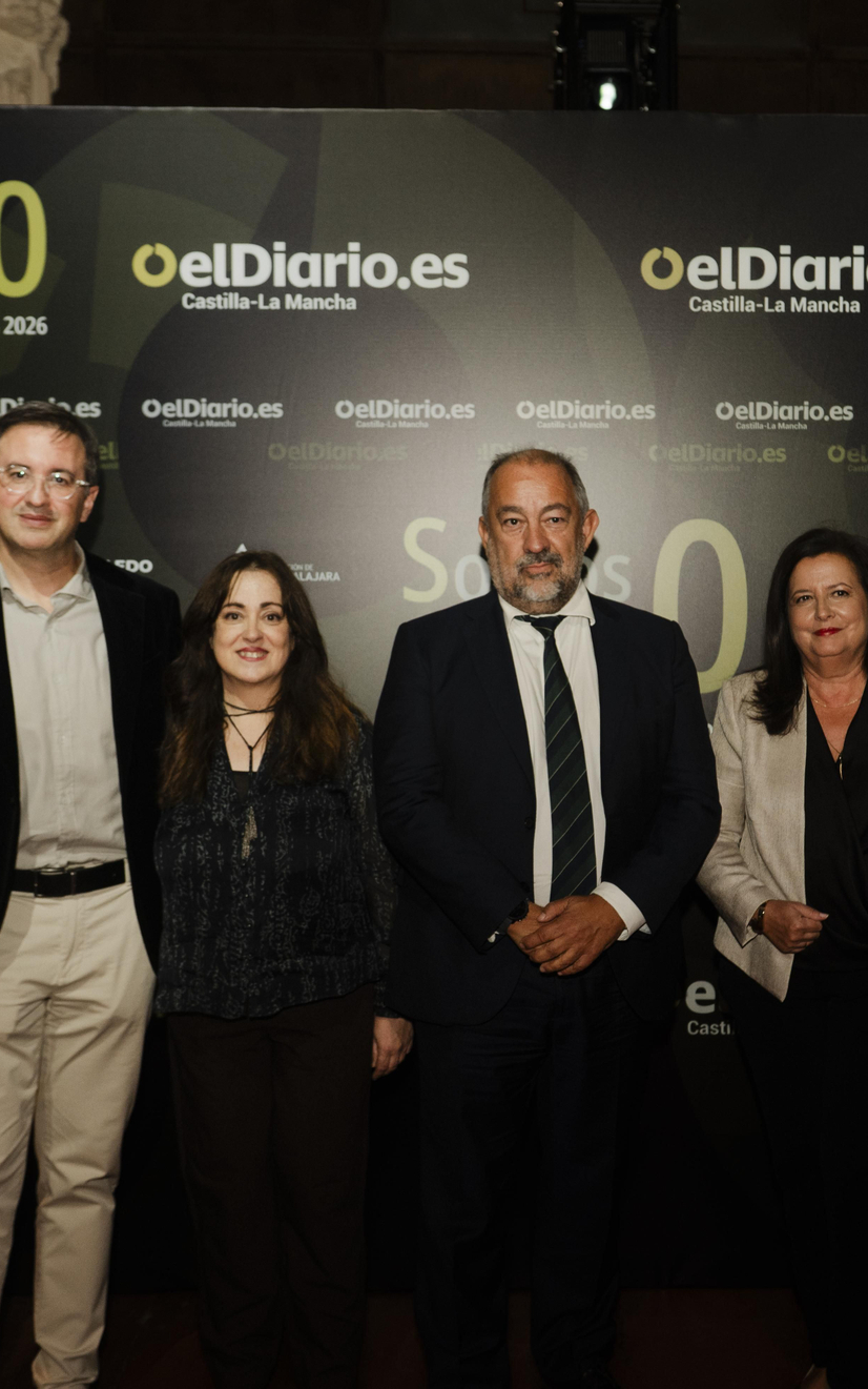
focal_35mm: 50
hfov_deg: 25.7
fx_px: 1892
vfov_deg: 40.3
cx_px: 574
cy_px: 692
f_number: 4
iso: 800
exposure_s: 1/160
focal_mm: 32
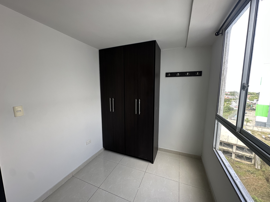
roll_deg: +0.2
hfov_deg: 102.1
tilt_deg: -7.7
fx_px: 109
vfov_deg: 85.7
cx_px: 135
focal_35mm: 14
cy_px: 101
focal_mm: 2.22
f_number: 2.2
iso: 80
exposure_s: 1/99
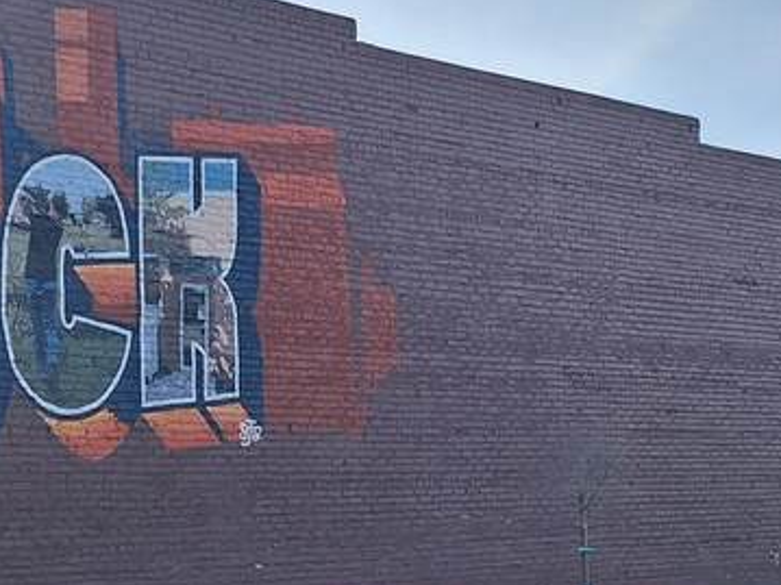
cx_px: 48
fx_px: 1849
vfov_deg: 17.8
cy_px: 476
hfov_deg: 23.1
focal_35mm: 82
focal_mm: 5.54
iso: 40
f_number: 1.8
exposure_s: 1/3390
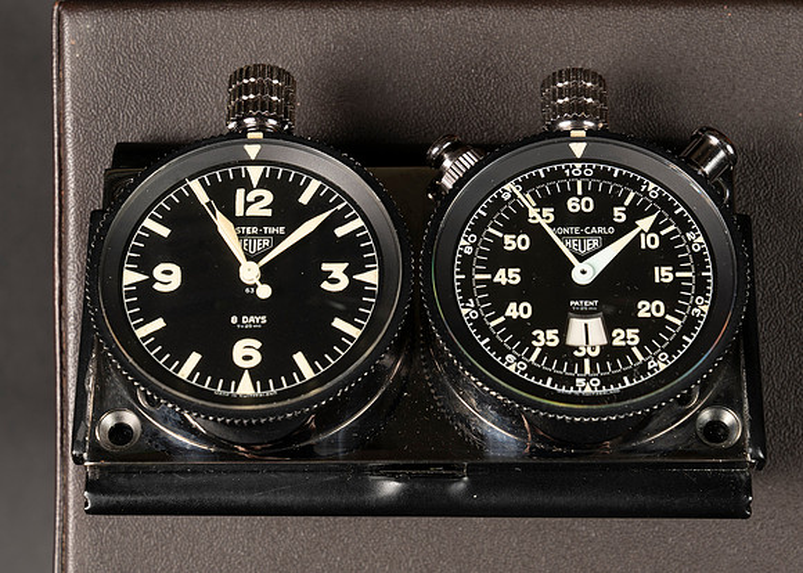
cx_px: 409
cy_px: 265
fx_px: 2323
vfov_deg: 14.1
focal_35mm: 102
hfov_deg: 19.6
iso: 200
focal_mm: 70
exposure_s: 1/160
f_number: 10
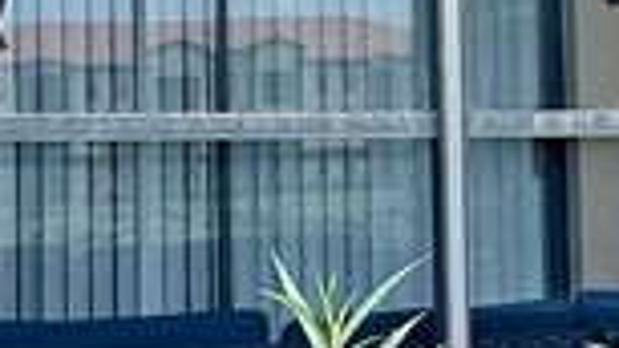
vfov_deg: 11.8
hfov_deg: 20.8
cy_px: 109
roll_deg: +1.1
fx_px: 1674
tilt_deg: +2.3
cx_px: 437
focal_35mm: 102
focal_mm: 2.22
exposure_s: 1/249
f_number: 2.2
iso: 40
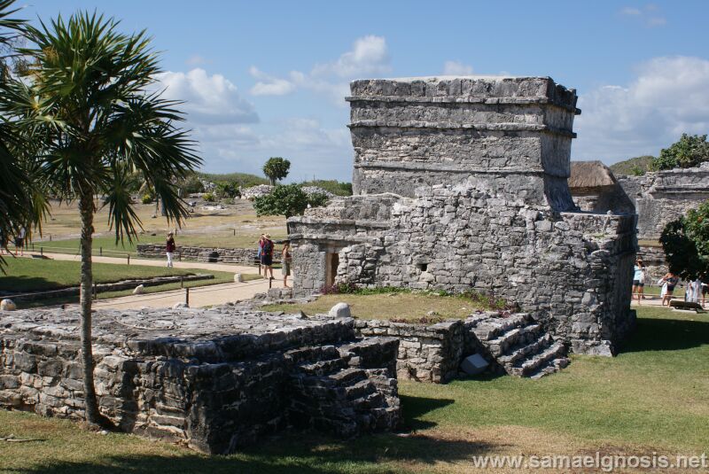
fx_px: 828
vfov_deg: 32.0
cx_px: 354
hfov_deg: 46.4
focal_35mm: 42
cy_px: 237
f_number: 11
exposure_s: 1/160
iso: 100
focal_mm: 28
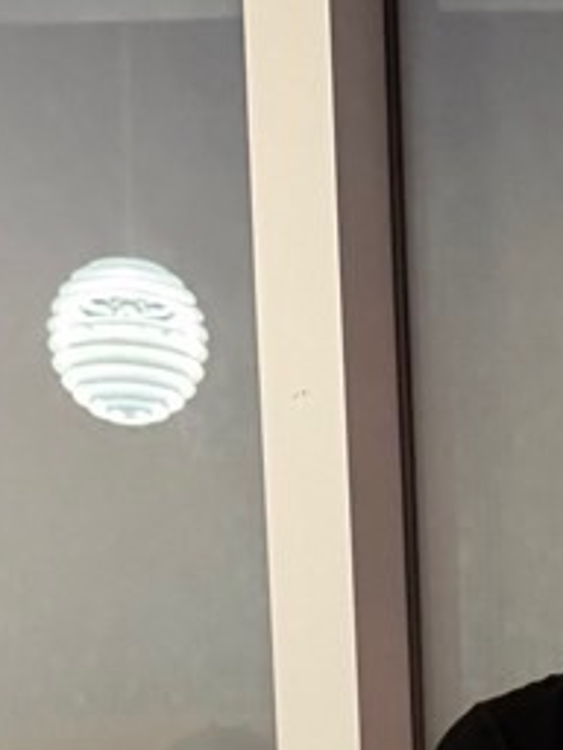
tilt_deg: -14.3
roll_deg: +1.4
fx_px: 2602
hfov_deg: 11.9
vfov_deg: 14.9
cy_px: 1207
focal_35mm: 120
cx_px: 806
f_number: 1.78
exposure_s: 1/30
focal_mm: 6.76
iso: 1000
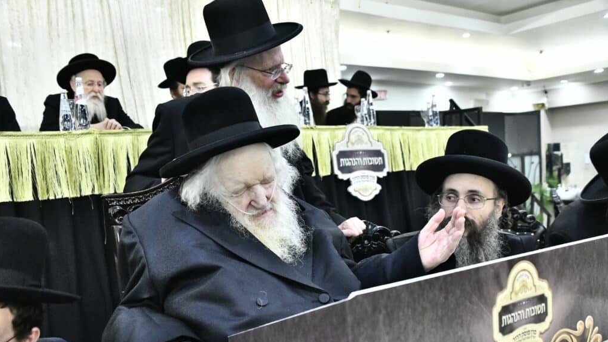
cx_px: 306
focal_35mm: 36
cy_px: 195
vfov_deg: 32.8
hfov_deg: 55.3
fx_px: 580
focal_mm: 34
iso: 4000
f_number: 5.6
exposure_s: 1/125
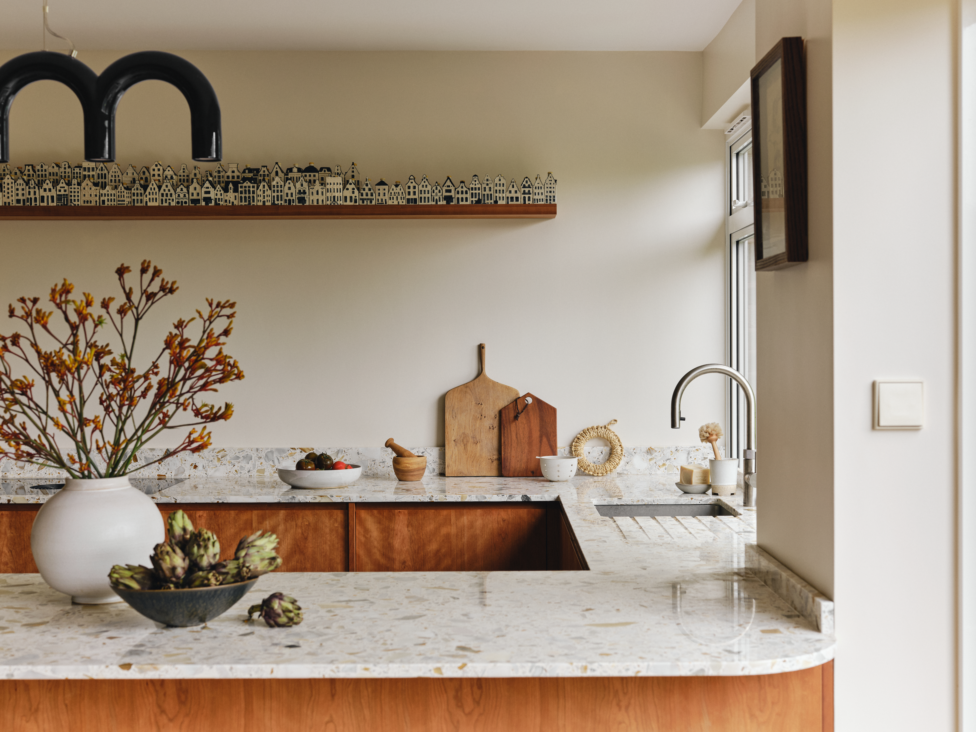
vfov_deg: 29.1
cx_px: 488
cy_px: 366
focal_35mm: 50
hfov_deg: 38.2
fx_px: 1410
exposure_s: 1/8
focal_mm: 63
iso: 125
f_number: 8
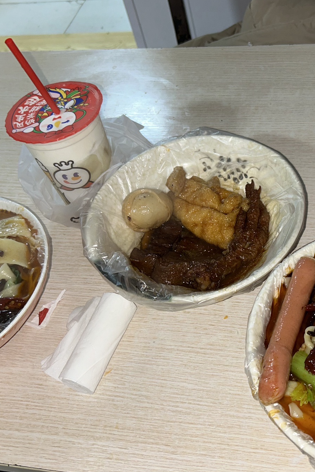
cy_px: 235
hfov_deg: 32.6
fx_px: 525
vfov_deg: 48.5
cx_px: 244
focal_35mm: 40
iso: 50
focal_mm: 5.7
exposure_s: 1/33
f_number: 1.5
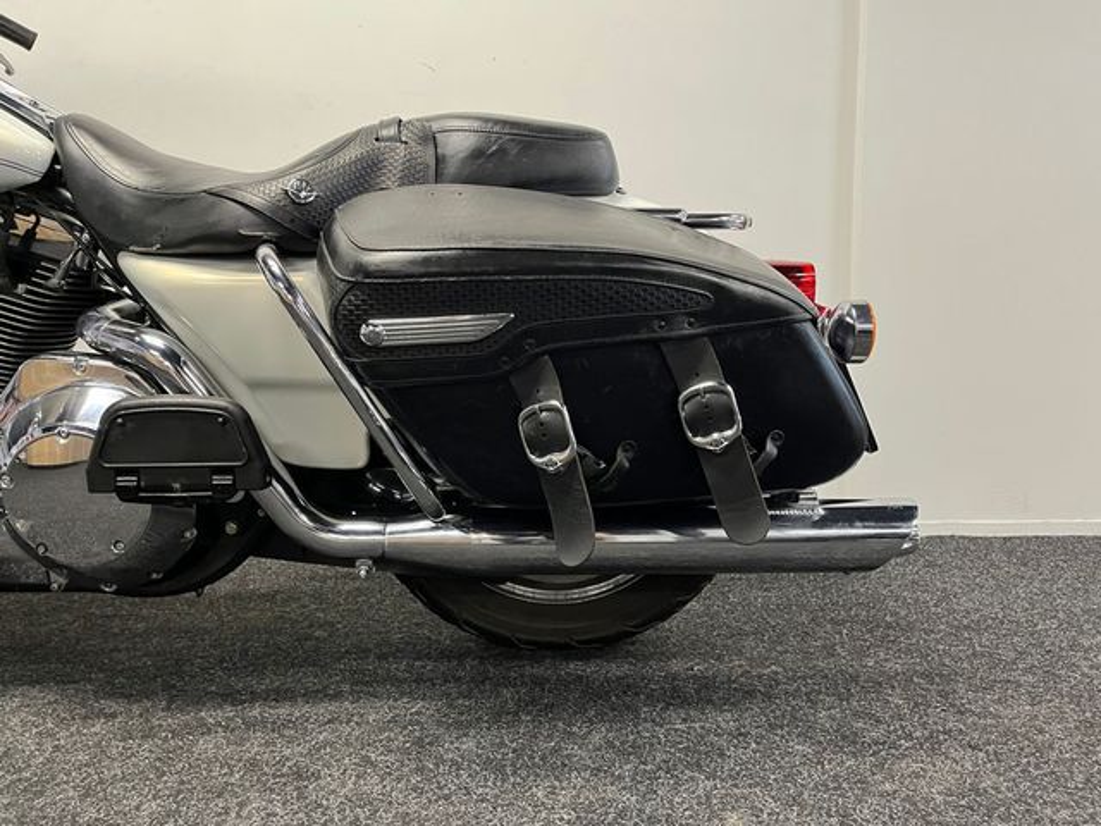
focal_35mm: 26
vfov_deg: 53.1
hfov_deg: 67.3
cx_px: 550
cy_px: 413
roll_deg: -0.1
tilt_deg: -3.2
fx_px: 827
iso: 250
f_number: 1.6
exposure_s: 1/50
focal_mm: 5.1
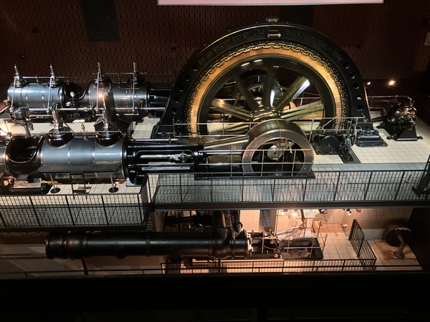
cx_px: 215
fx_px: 348
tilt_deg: -30.5
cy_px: 161
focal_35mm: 28
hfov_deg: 63.4
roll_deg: +0.9
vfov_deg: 49.7
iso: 640
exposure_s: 1/23
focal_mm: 3.99
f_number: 1.8
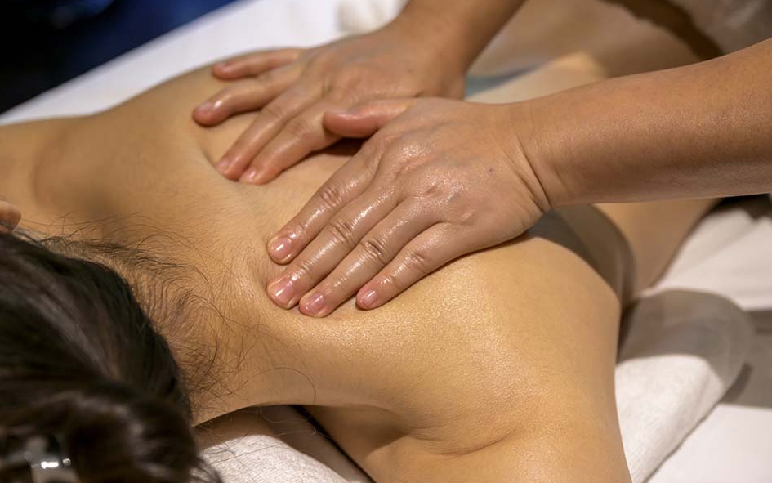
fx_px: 1242
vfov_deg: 22.0
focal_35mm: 59
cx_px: 391
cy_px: 231
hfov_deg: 34.5
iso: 1100
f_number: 4
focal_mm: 57
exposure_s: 1/200
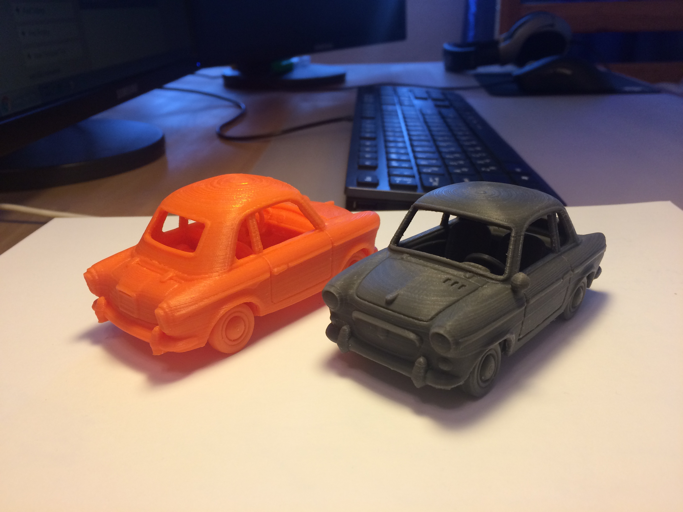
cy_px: 256
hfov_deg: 61.7
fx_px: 572
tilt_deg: -23.3
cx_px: 342
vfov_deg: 48.2
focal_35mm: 29
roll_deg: +1.8
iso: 50
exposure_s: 1/33
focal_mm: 4.15
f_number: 2.2
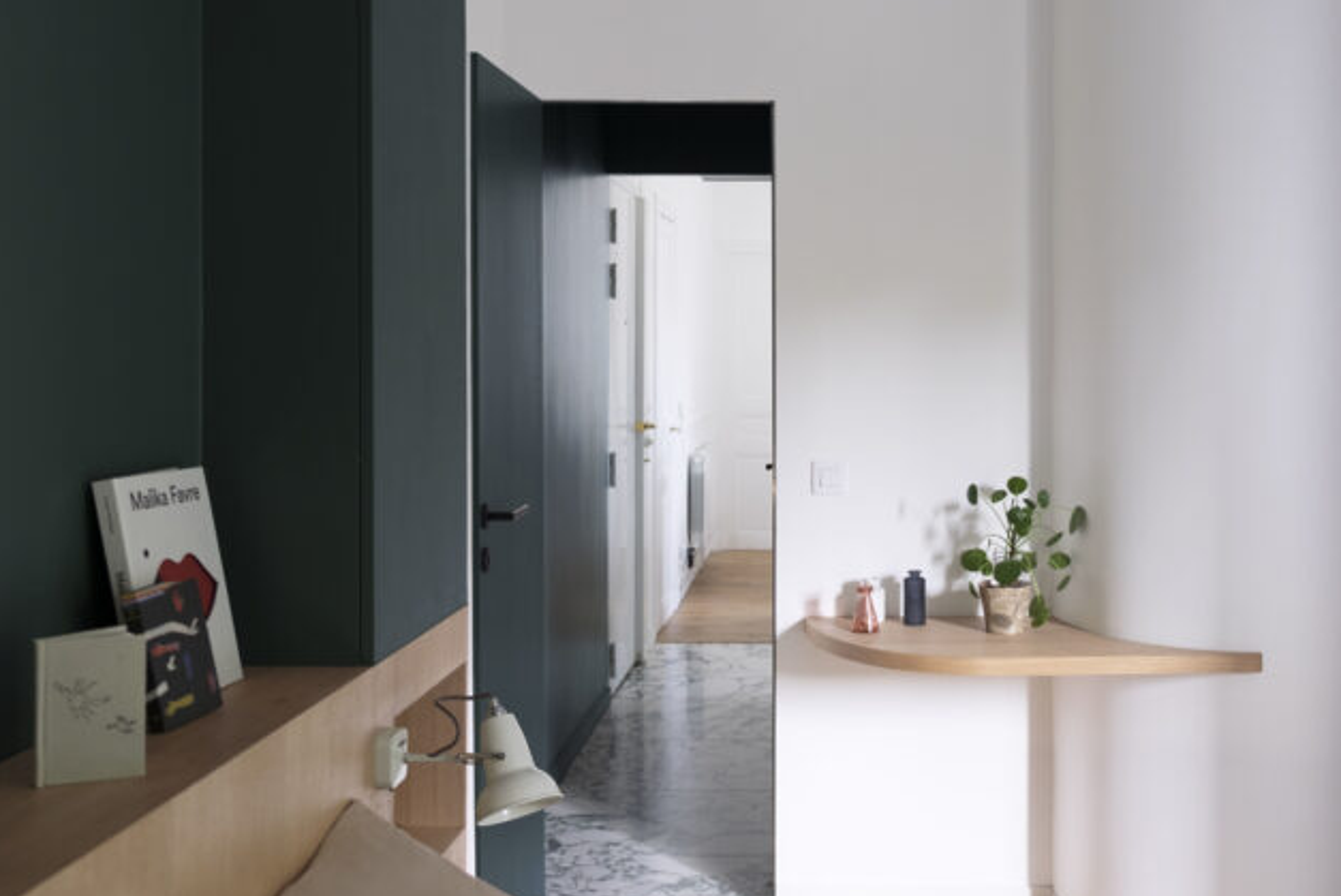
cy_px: 349
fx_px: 1379
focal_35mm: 37
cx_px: 849
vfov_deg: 35.8
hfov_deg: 51.2
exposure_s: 1/9
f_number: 2.8
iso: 320
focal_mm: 19.6
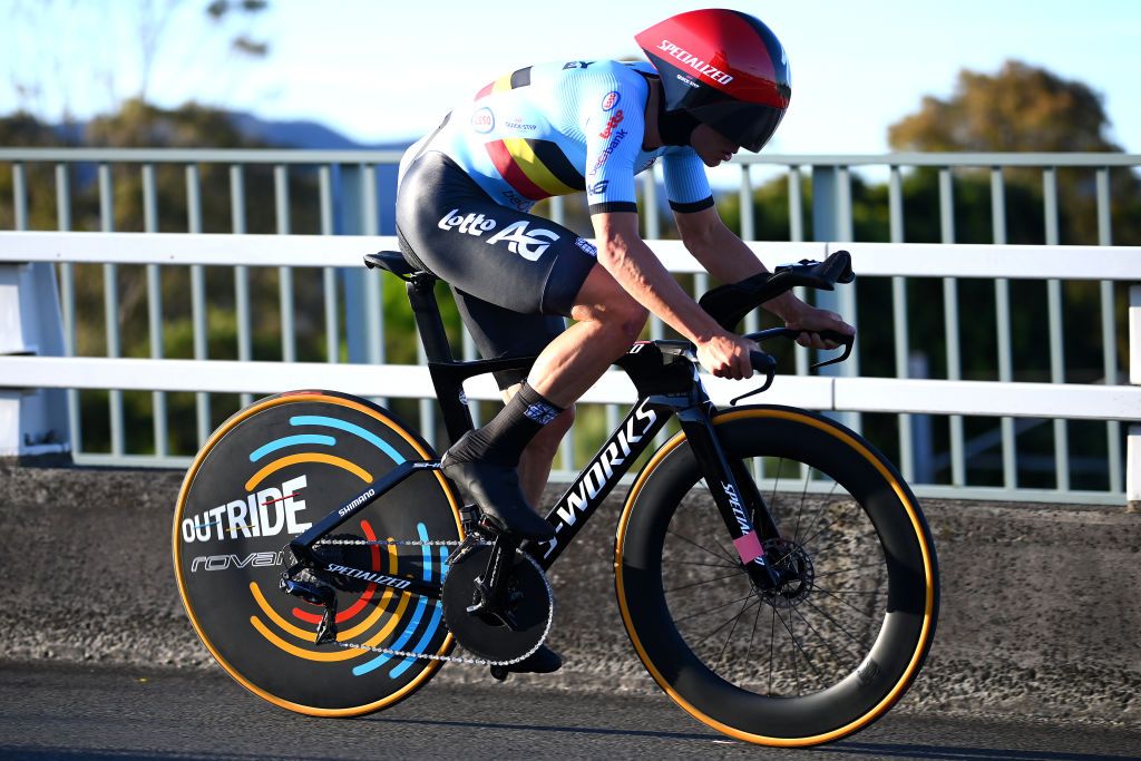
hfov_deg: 17.1
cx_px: 570
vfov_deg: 11.4
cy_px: 380
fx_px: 3804
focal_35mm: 120
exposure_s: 1/2000
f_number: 2.8
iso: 320
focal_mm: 120
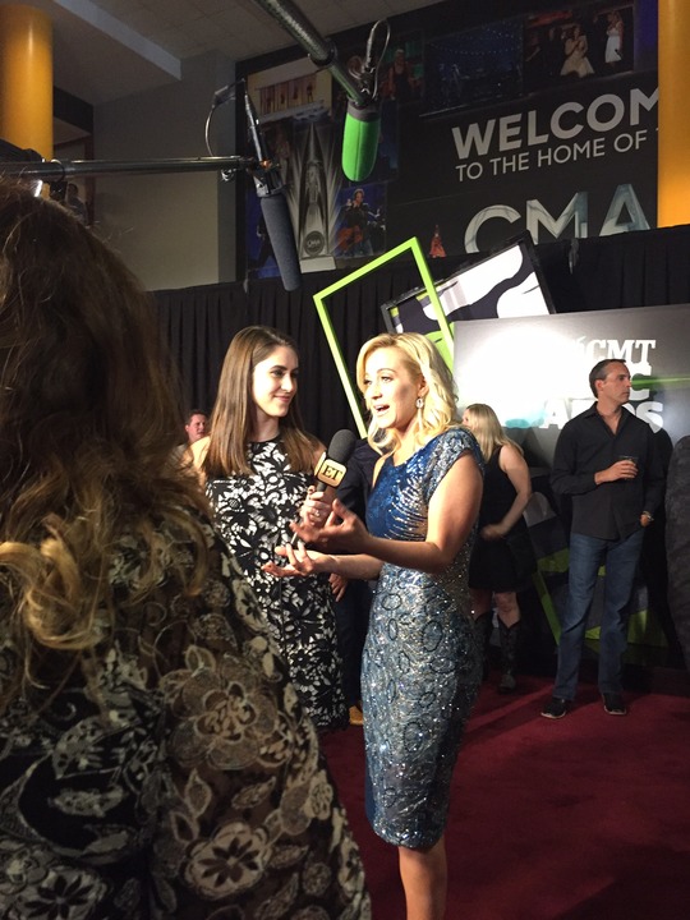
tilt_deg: +0.7
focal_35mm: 29
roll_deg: -0.4
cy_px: 460
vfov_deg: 61.7
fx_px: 771
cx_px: 345
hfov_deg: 48.2
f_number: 2.2
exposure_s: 1/30
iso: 250
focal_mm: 4.15
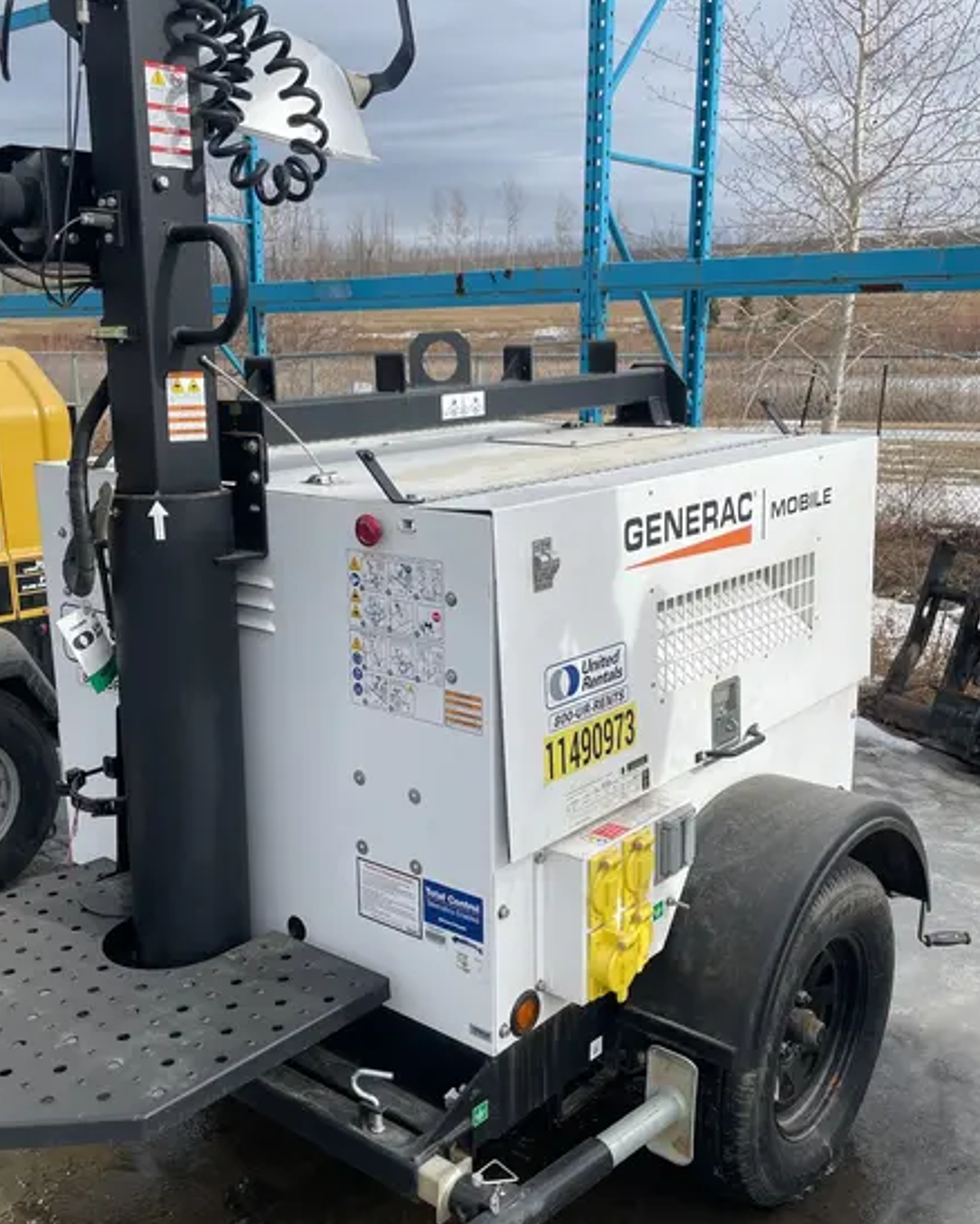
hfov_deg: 43.3
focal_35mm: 34
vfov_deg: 52.8
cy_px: 652
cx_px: 443
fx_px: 1232
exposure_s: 1/3610
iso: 32
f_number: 1.6
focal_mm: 4.2
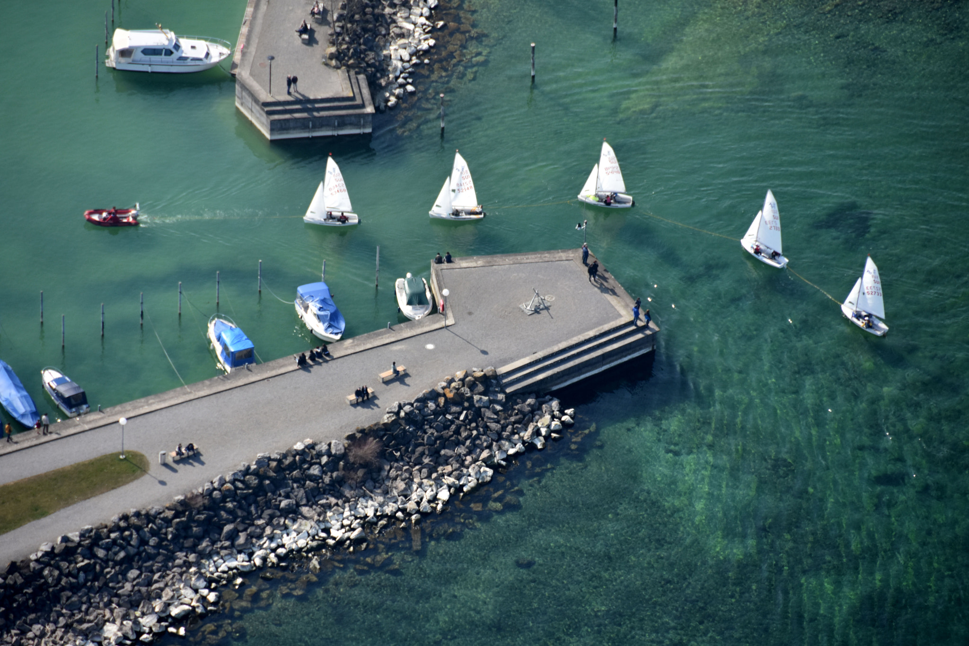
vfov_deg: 4.6
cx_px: 484
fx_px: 8074
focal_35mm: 300
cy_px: 323
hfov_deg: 6.9
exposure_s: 1/1000
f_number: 5.6
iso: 400
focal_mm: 200
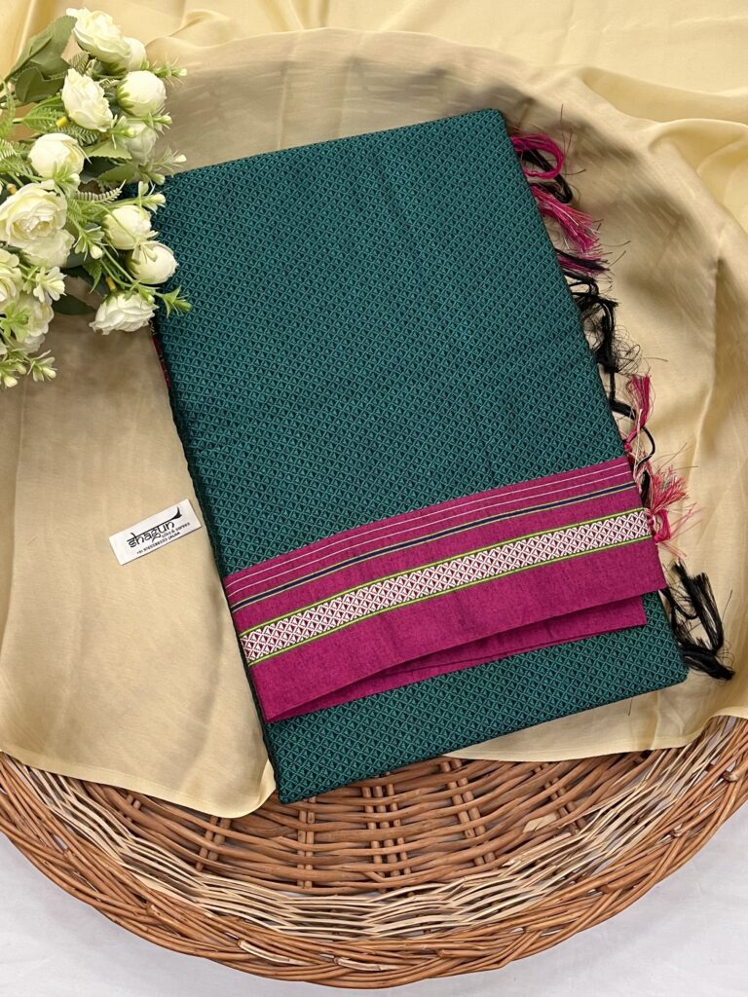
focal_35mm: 26
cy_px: 498
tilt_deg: -76.0
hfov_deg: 53.1
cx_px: 374
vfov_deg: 67.3
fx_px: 749
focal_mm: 5.1
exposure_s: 1/50
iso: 100
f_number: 1.6
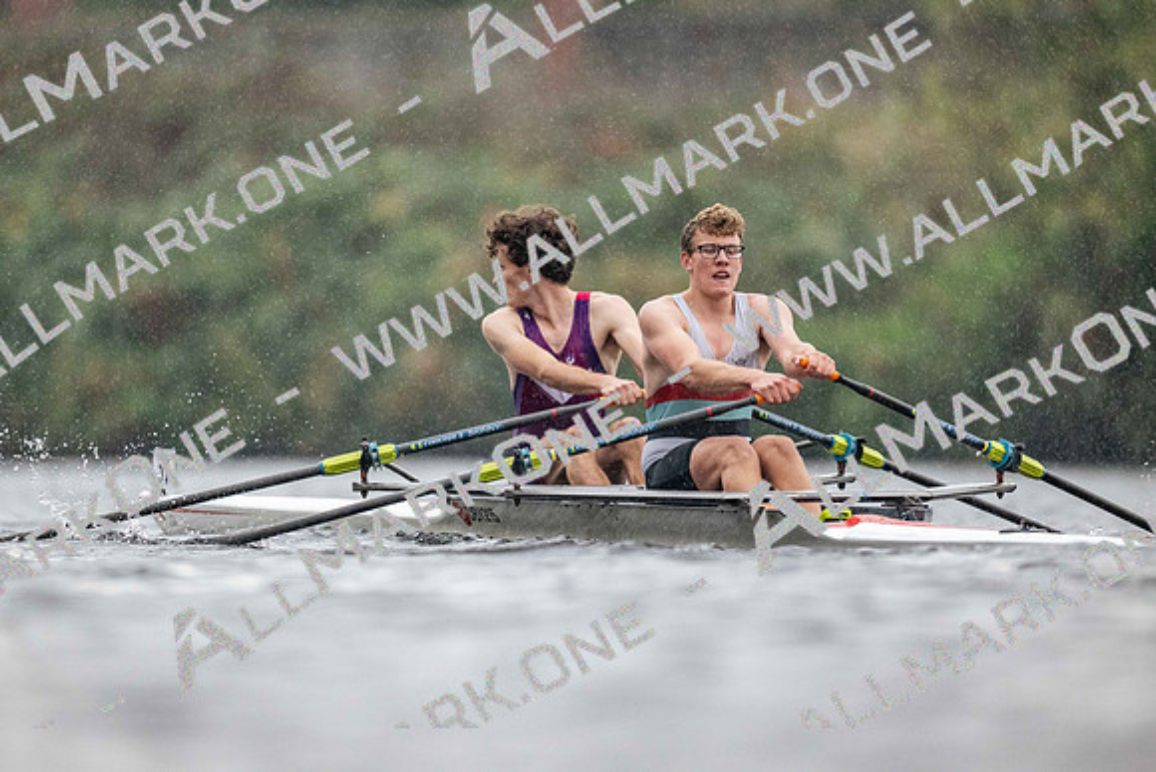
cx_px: 578
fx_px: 19270
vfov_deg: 2.3
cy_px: 386
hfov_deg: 3.4
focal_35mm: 600
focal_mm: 600
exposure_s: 1/2500
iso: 4500
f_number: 4
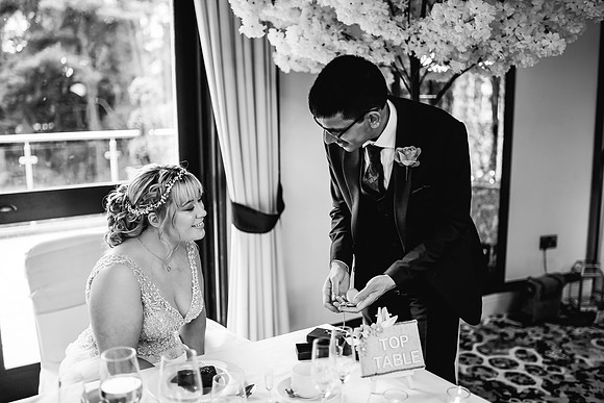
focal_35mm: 36
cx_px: 302
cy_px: 202
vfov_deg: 37.2
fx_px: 599
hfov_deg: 53.5
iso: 1000
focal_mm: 35
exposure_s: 1/250
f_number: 1.4
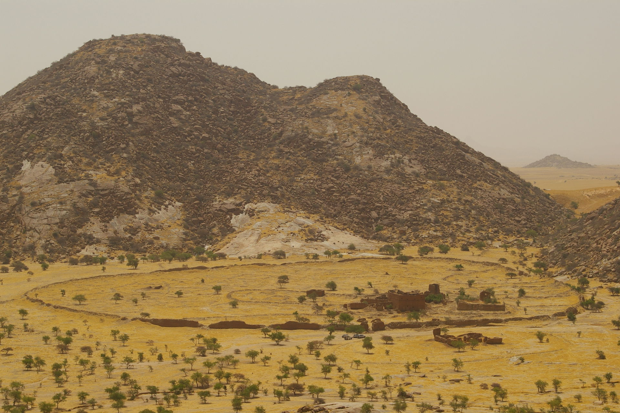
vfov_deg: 12.2
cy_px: 206
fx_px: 1936
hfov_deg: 18.2
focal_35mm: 112
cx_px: 310
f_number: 13
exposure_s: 1/500
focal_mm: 75
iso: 200
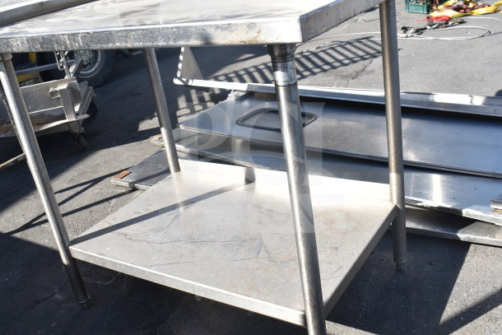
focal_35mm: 38
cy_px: 168
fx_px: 523
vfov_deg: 35.5
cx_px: 251
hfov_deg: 51.3
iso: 200
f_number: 8
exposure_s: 1/250
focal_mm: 25
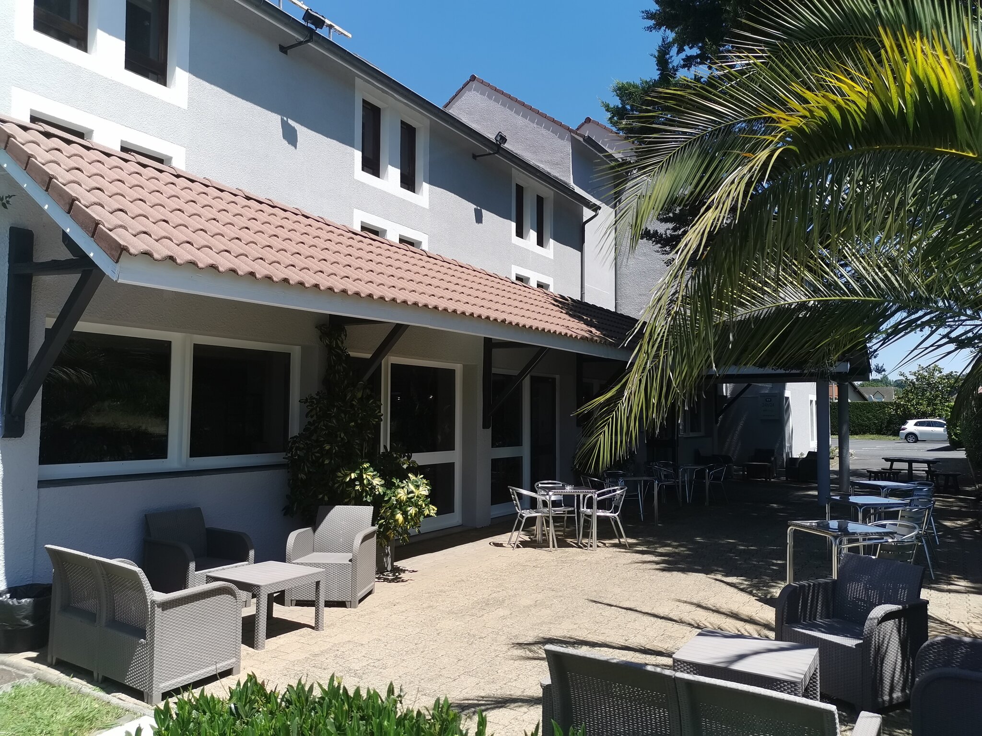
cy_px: 368
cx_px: 491
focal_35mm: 27
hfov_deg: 65.3
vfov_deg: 51.4
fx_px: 766
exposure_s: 1/2304
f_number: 1.8
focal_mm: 5.58
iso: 50
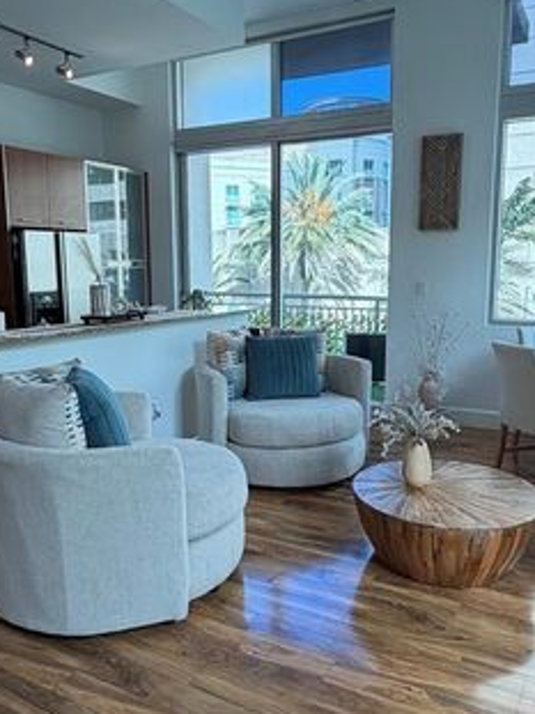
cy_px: 368
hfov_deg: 46.8
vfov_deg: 60.0
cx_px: 266
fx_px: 619
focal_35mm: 30
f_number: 2.2
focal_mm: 2.22
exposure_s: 1/151
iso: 50
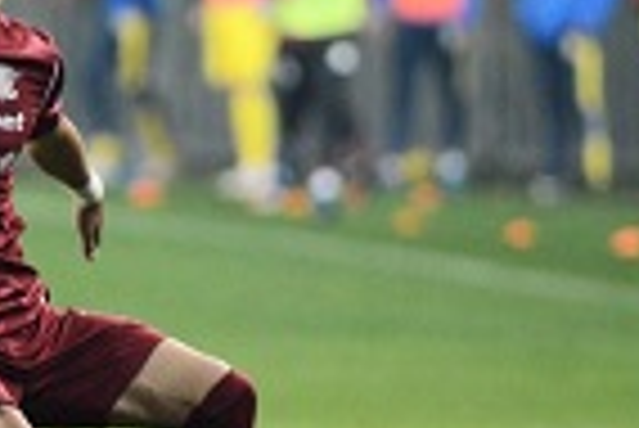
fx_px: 19243
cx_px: -472
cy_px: 158
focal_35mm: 1083
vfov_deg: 1.3
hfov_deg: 1.9
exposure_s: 1/800
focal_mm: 300
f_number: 3.2
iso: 2500
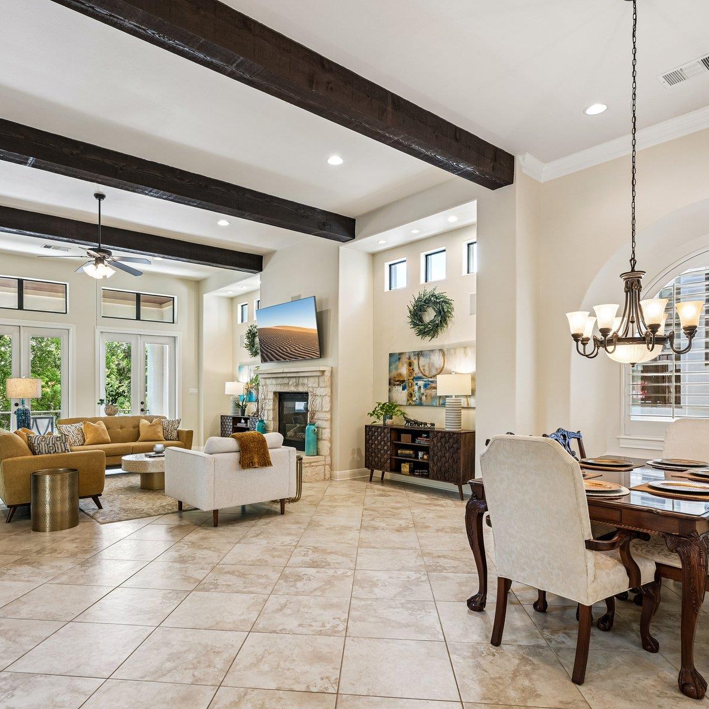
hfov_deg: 69.5
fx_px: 510
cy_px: 395
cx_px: 324
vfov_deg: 69.4
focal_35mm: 22
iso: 250
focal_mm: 15
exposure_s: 1/15
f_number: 6.7
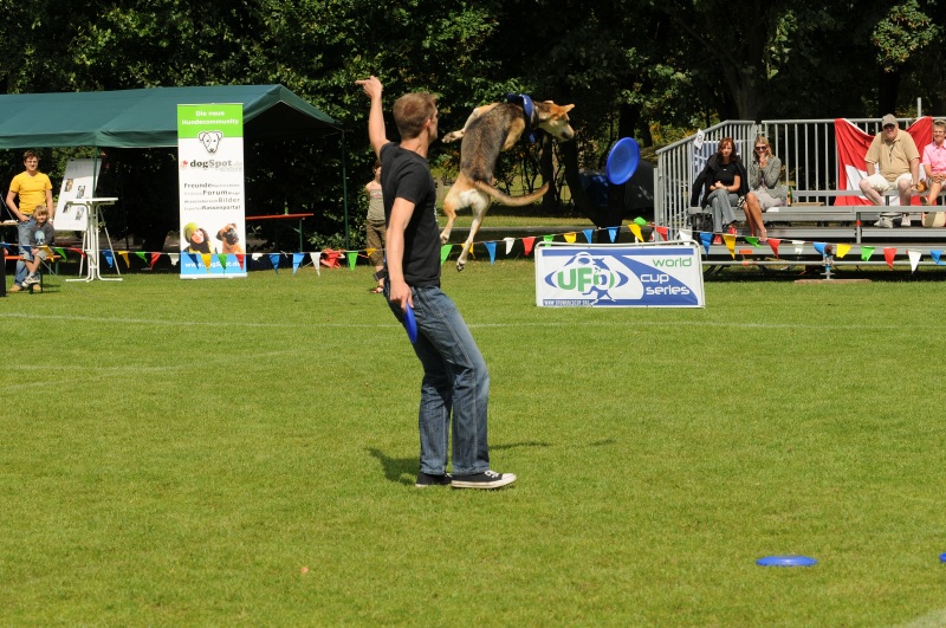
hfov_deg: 17.1
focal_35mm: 120
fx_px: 3149
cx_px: 473
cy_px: 314
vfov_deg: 11.4
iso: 200
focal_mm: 80
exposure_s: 1/640
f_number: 7.1
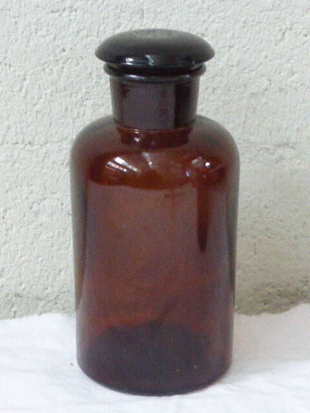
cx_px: 155
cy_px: 206
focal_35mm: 111
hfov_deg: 13.3
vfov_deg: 17.7
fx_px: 1325
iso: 3200
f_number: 5.3
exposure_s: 1/60
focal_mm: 18.2
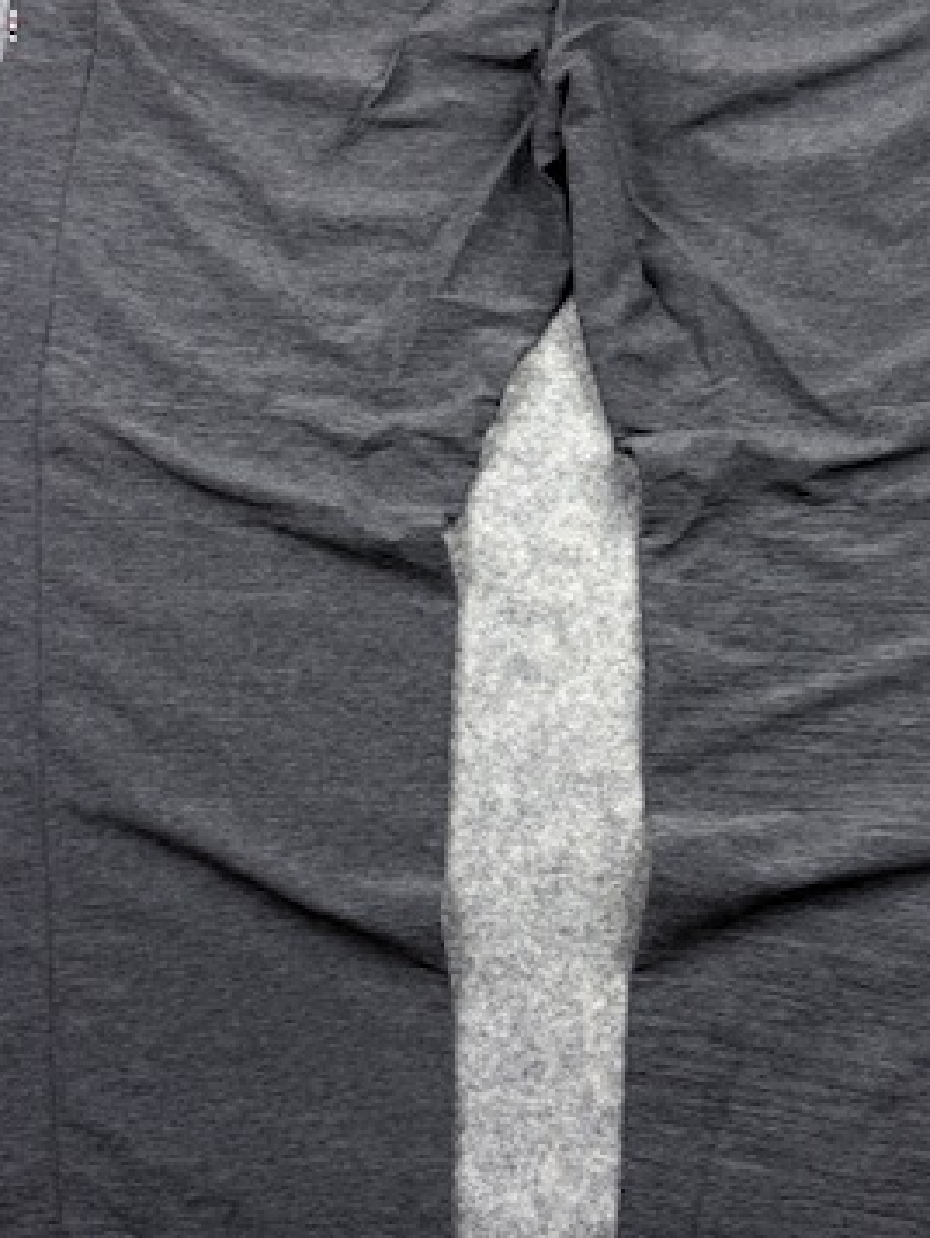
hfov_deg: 33.6
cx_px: 527
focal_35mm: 43
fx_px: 1539
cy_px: 572
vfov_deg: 43.8
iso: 64
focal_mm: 6.76
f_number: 1.78
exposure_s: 1/121
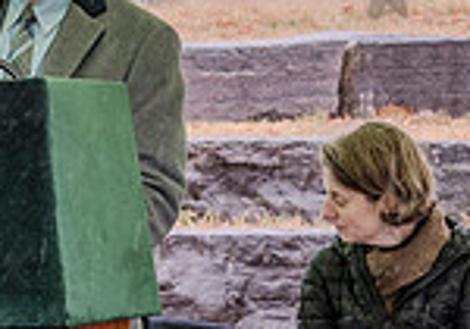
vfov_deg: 5.2
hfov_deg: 7.3
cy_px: 110
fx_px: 3646
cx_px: -60
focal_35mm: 275
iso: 640
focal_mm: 62
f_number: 5.6
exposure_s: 1/200
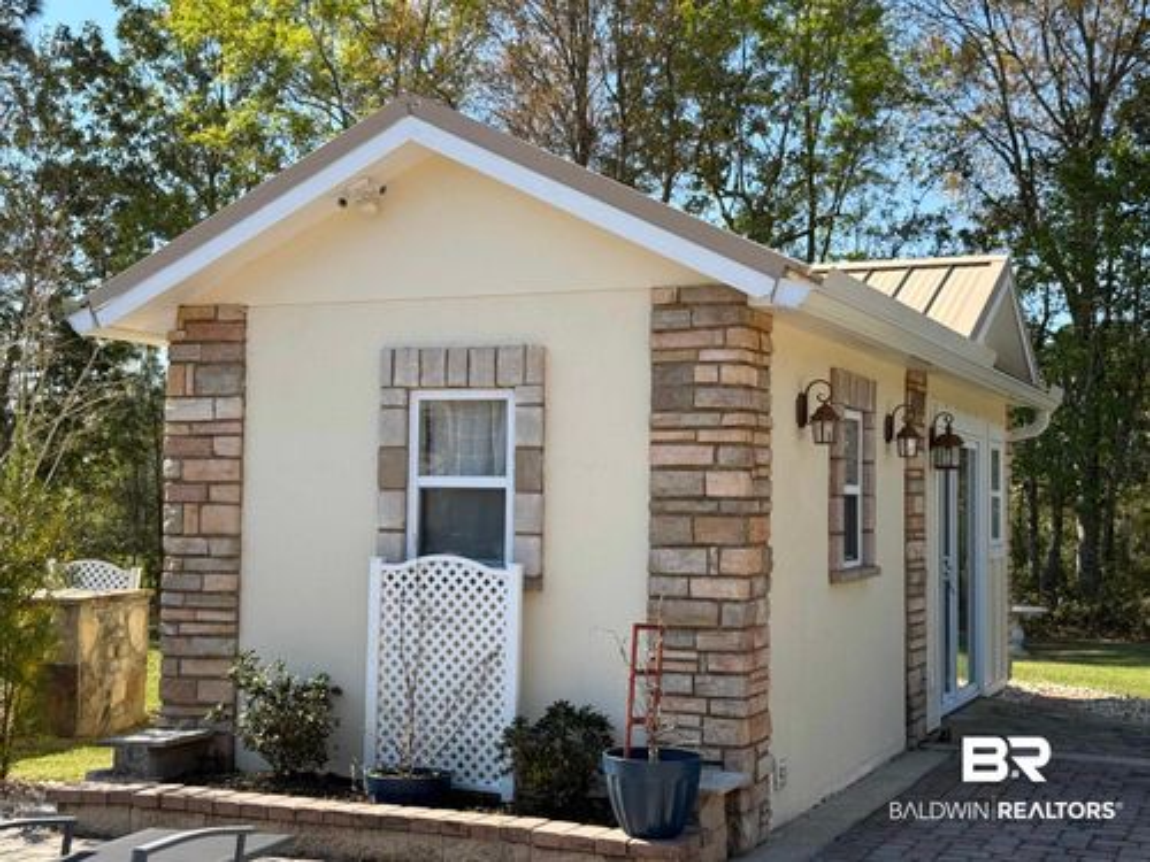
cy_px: 431
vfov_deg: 30.3
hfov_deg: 39.7
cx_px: 575
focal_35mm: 48
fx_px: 1595
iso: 64
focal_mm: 6.76
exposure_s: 1/3096
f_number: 1.78
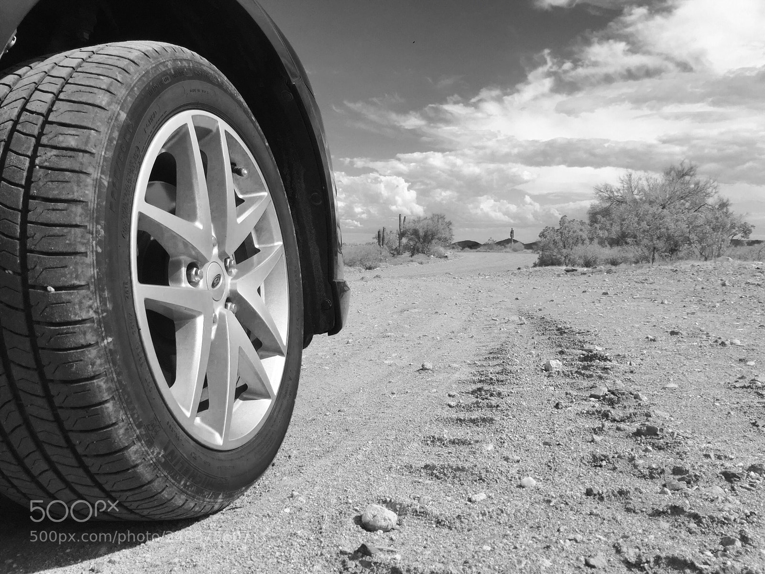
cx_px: 382
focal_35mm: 29
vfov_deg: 48.2
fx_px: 641
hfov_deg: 61.7
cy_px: 287
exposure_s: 1/2639
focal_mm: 4.15
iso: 32
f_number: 2.2
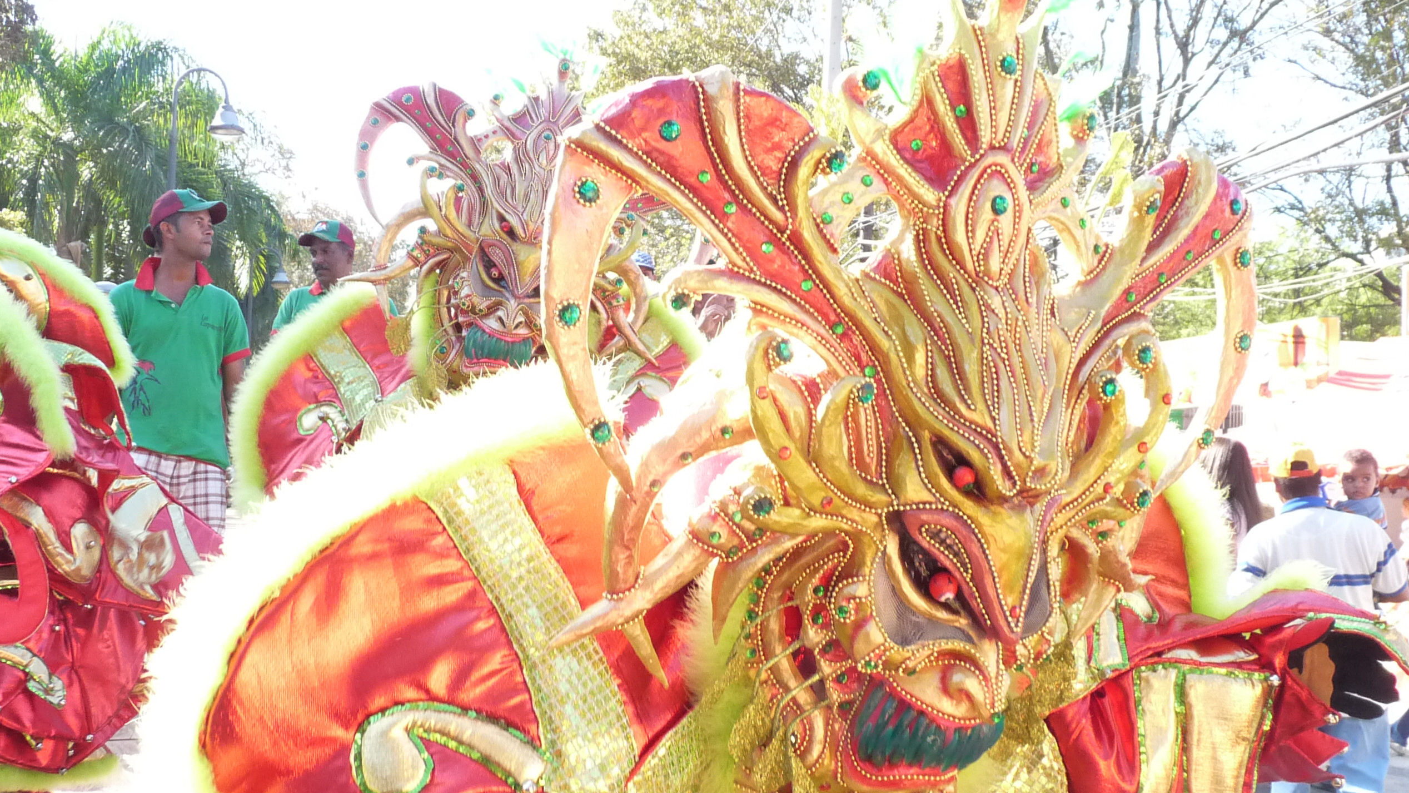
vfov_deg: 27.1
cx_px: 707
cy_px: 432
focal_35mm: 44
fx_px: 1644
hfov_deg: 46.4
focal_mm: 4.8
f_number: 3.2
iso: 320
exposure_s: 1/250
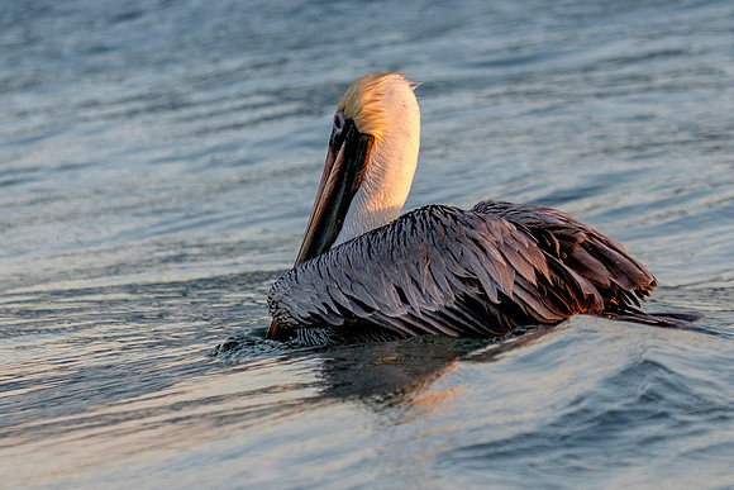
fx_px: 12579
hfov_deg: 3.3
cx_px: 390
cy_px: 240
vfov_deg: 2.2
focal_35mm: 617
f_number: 5.6
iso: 800
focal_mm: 200
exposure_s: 1/1000
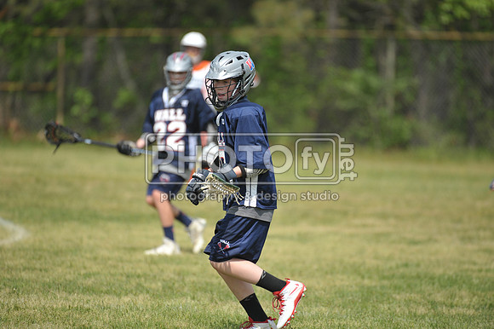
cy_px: 164
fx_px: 5486
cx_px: 247
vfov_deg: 3.4
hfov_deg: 5.2
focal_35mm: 400
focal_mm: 400
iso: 640
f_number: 4
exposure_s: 1/3200
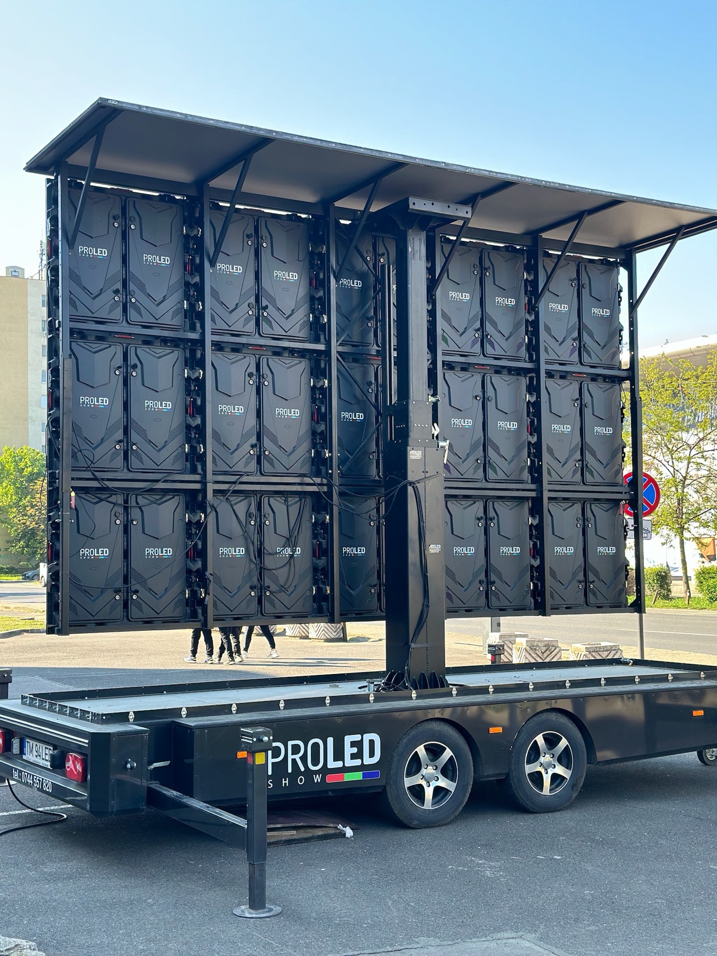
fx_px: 1326
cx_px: 358
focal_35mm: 48
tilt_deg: +3.9
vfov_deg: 39.7
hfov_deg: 30.3
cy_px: 478
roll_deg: +0.6
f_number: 1.78
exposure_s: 1/631
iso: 80
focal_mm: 6.86
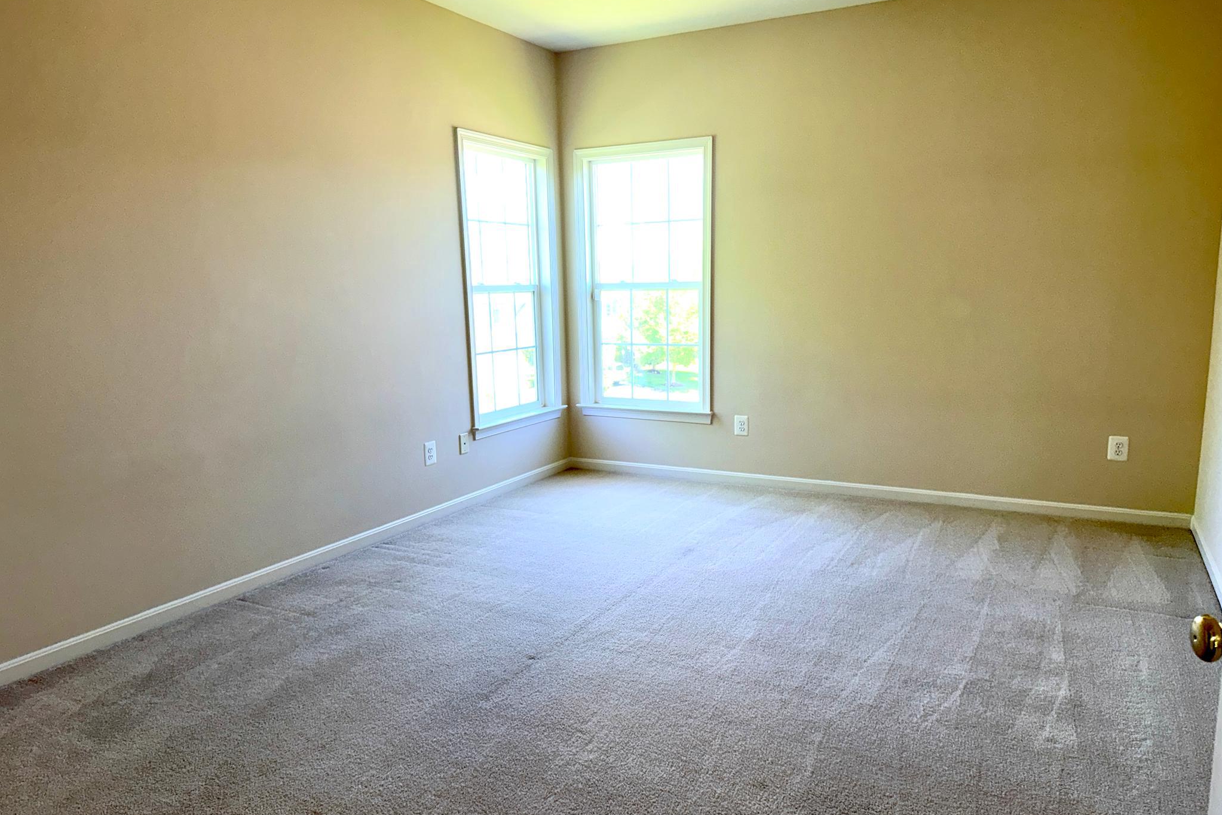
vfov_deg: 51.3
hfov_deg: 71.5
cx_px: 611
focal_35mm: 25
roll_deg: +1.5
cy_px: 422
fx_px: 848
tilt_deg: -8.7
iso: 160
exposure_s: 1/229
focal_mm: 6.76
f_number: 1.78
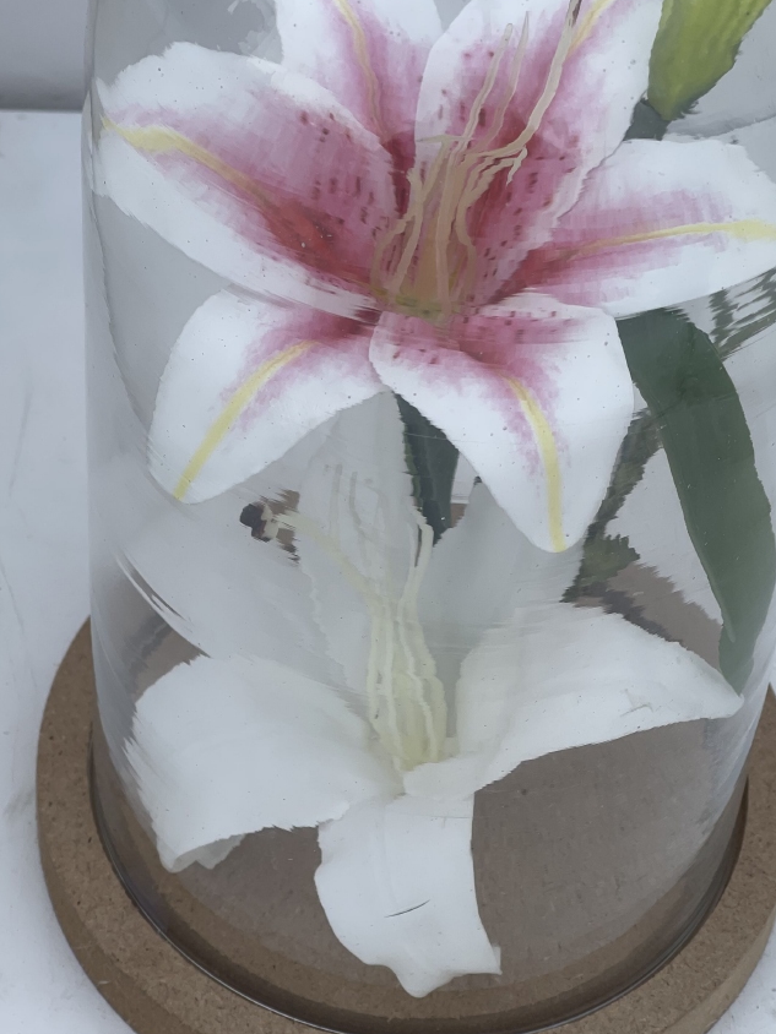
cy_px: 386
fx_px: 2720
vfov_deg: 21.5
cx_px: 452
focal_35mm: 91
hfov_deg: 16.2
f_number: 2.2
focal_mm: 7.5
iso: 20
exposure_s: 1/401
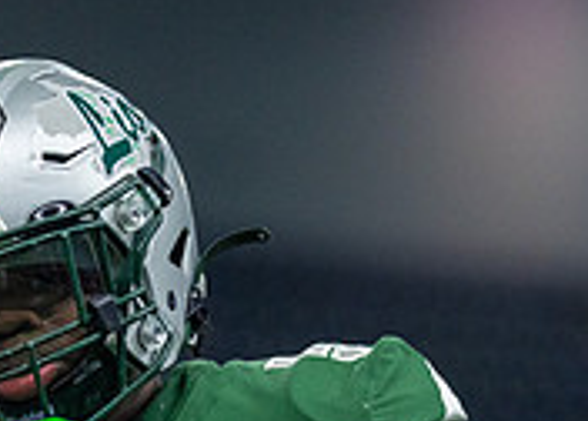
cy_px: 713
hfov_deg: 3.8
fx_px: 8807
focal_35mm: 527
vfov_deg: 2.7
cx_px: 184
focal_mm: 135
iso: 1000
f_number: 1.8
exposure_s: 1/2000
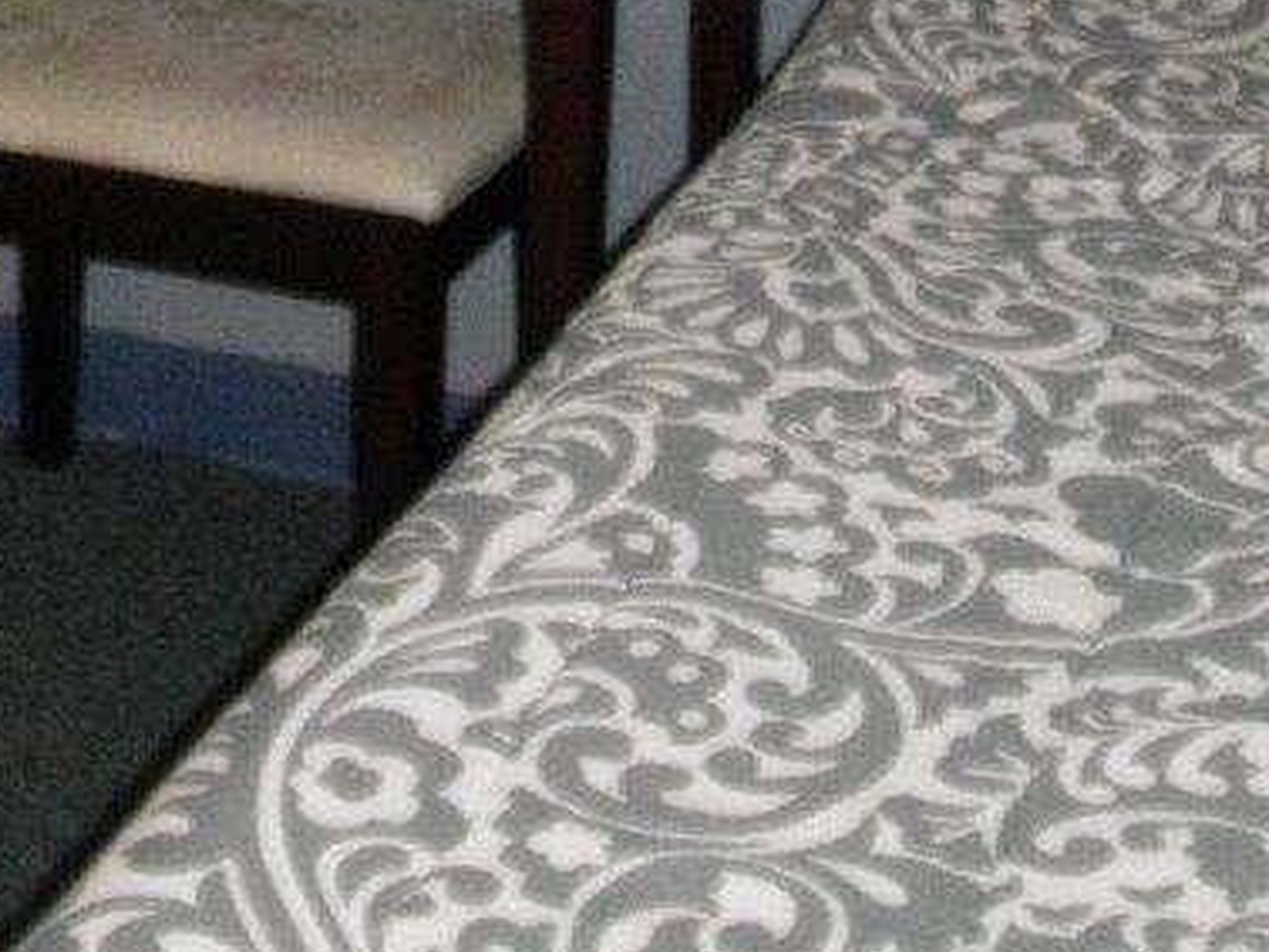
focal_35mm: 107
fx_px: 3924
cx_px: 327
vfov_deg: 12.6
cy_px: -787
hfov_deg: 18.3
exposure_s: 1/30
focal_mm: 5
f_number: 3
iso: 200
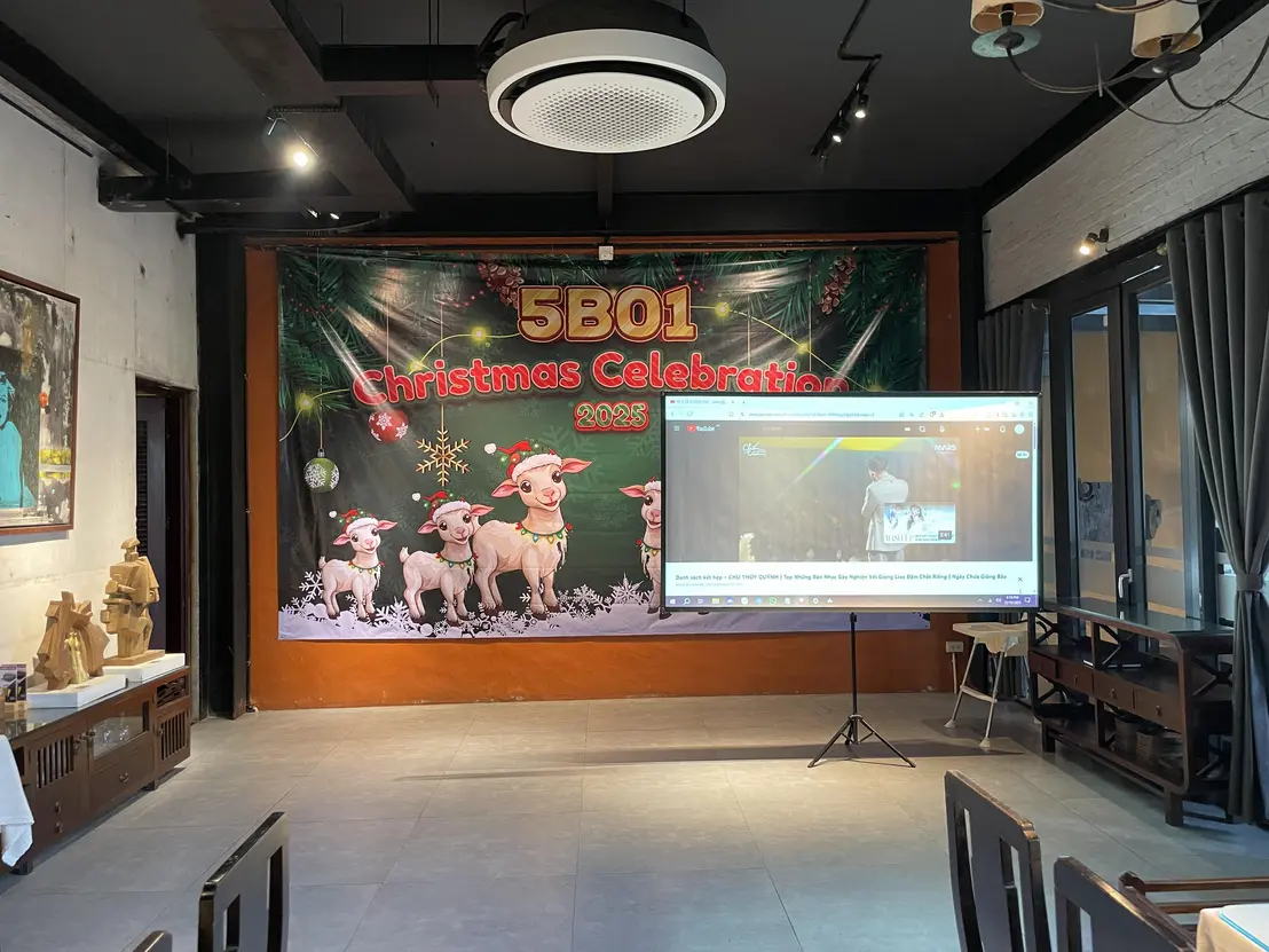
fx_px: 953
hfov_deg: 67.3
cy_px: 476
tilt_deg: +1.3
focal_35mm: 26
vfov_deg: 53.1
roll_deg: +1.4
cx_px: 634
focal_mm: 4.2
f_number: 1.6
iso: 250
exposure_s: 1/60
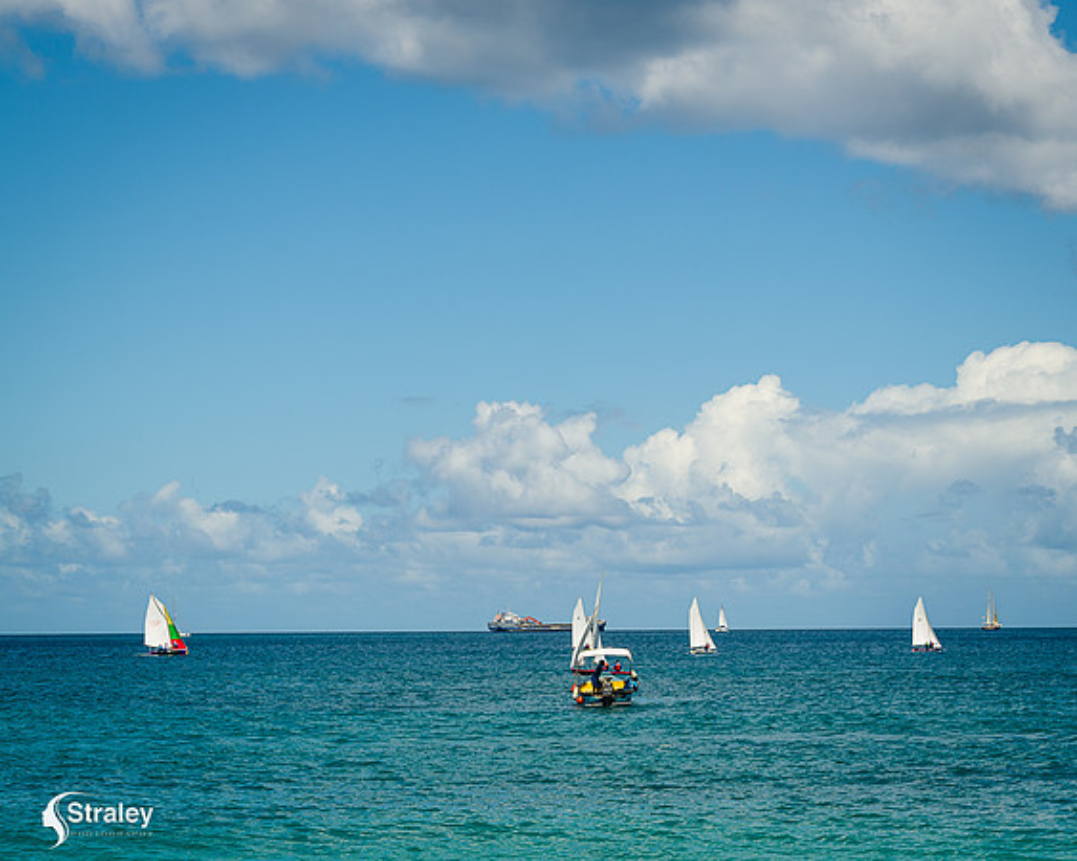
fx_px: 3423
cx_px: 614
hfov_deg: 17.9
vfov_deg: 14.3
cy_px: 430
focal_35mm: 107
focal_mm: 94
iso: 72
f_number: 8
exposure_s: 1/320
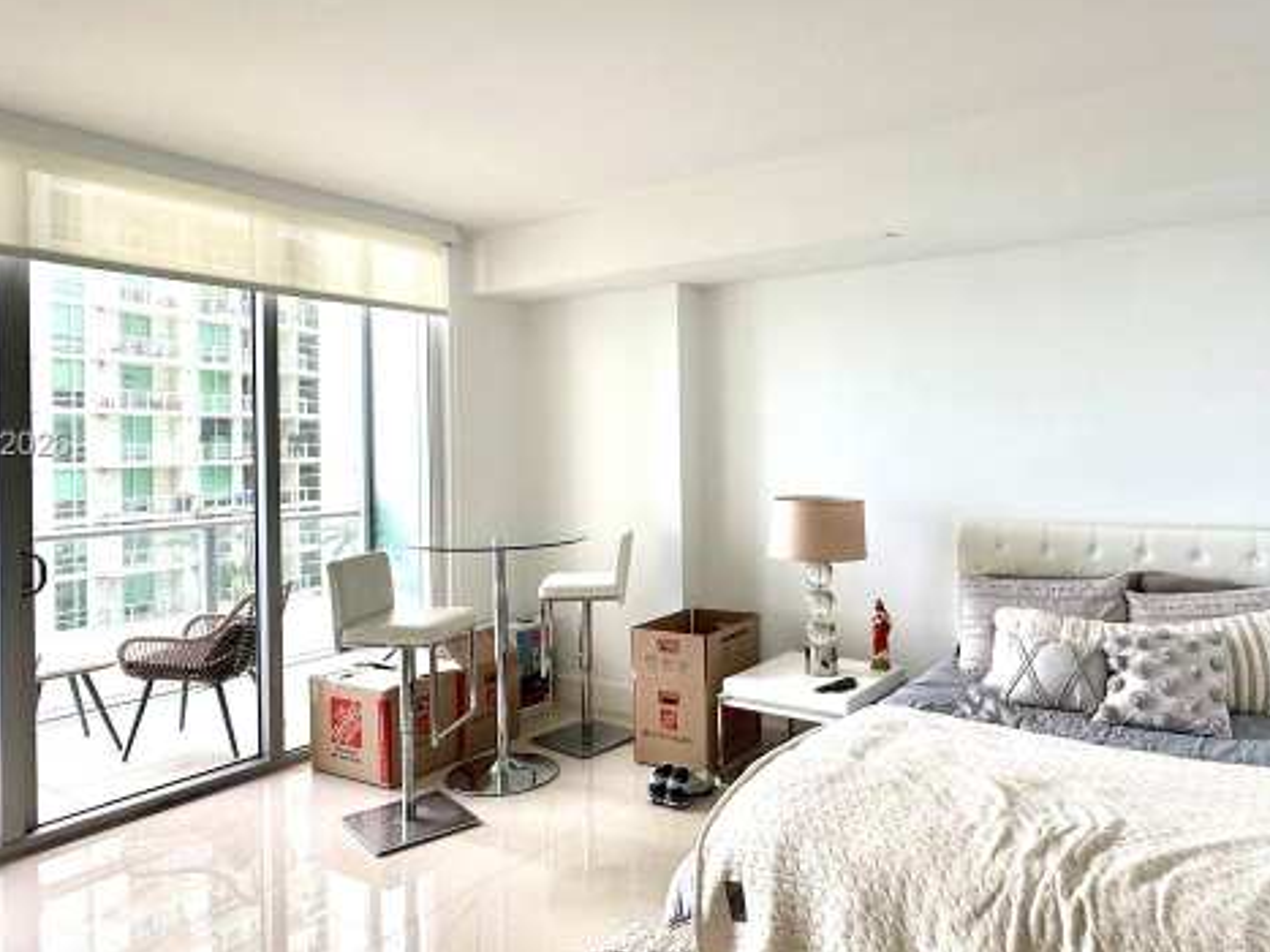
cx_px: 734
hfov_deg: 71.2
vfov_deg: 56.8
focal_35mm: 24
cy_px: 446
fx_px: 880
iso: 80
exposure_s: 1/99
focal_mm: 2.22
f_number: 2.2
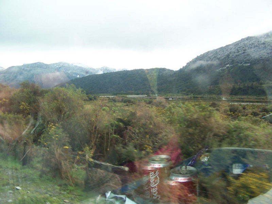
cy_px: 102
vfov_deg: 37.7
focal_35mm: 38
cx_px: 136
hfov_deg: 49.0
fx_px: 299
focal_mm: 6.3
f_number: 2.8
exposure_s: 1/90
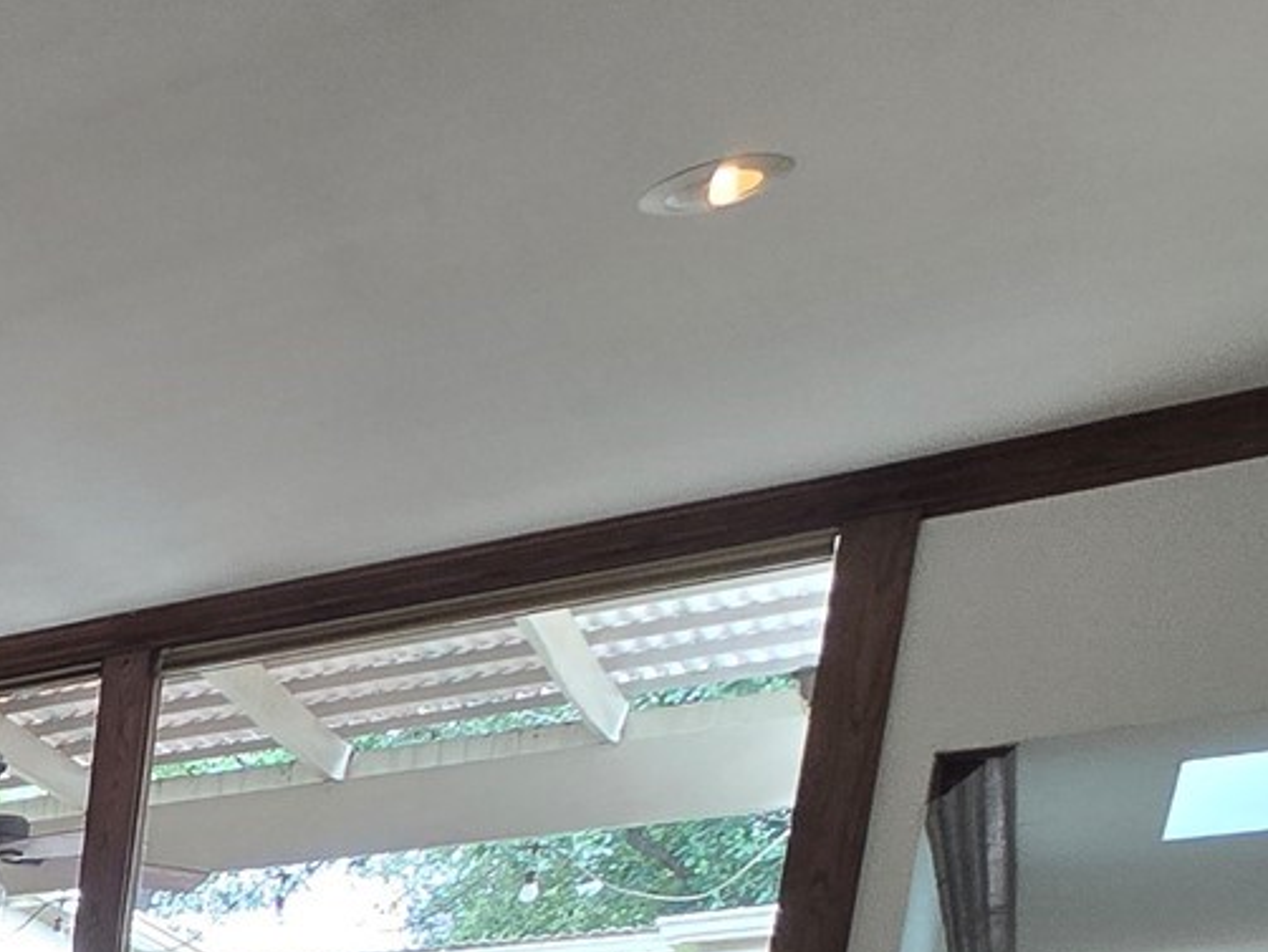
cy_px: 1715
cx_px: -1192
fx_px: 1942
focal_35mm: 53
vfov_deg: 20.0
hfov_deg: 20.2
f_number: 2.2
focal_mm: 2.2
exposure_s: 1/60
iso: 64
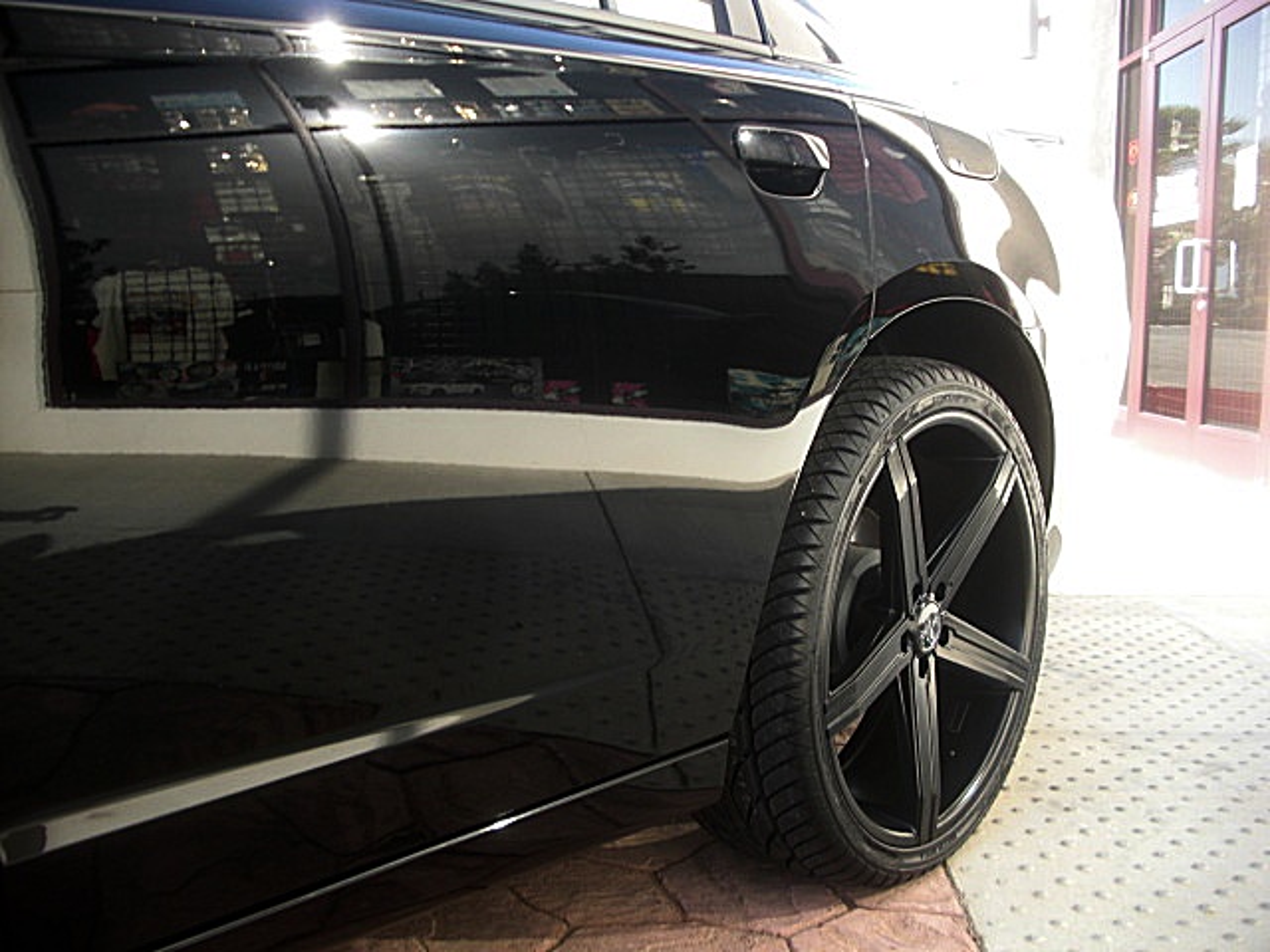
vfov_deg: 39.7
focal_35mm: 36
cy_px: 476
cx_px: 635
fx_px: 1321
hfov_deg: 51.4
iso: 50
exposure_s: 1/100
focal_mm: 6.3
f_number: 2.8
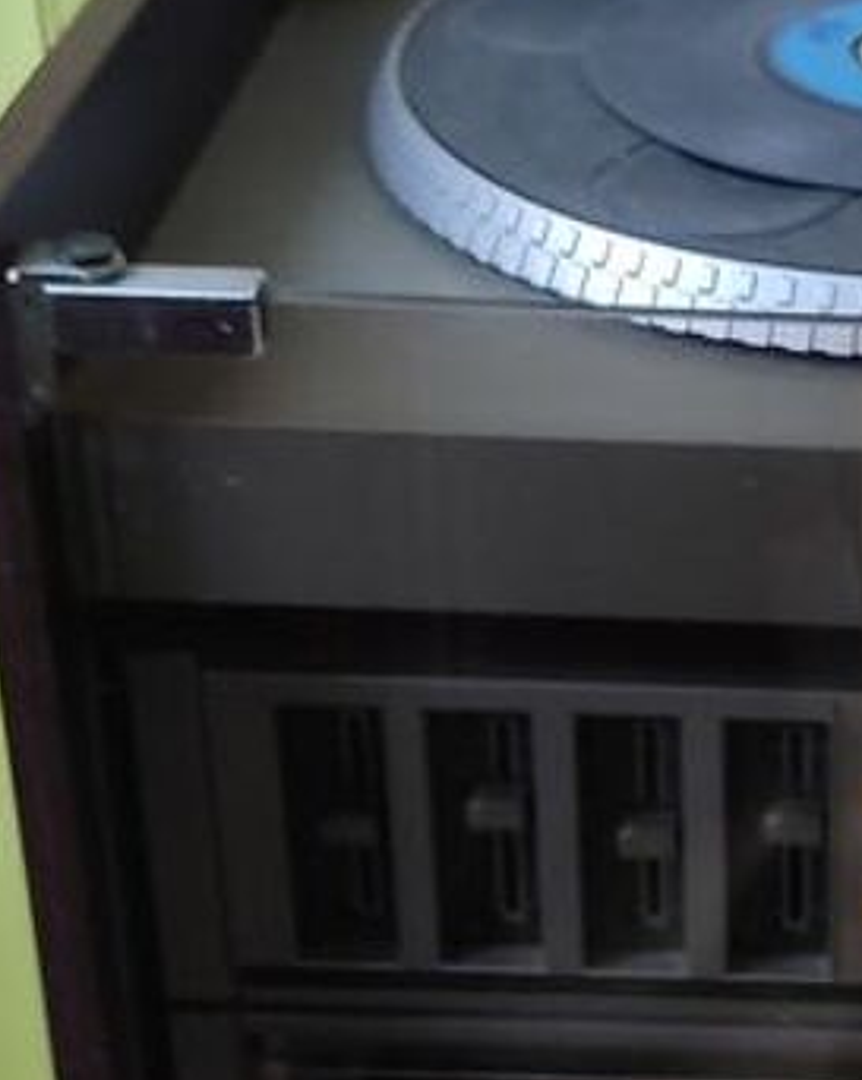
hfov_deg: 15.1
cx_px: 998
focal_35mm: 99
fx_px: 3161
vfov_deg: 19.4
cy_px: 545
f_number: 1.79
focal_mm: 4.74
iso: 537
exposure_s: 1/33
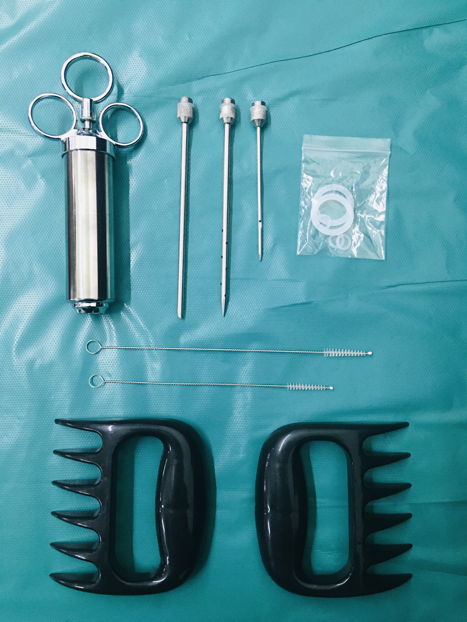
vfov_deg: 61.7
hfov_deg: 48.2
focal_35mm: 29
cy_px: 311
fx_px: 522
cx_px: 234
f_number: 2.2
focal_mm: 4.15
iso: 100
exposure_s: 1/8
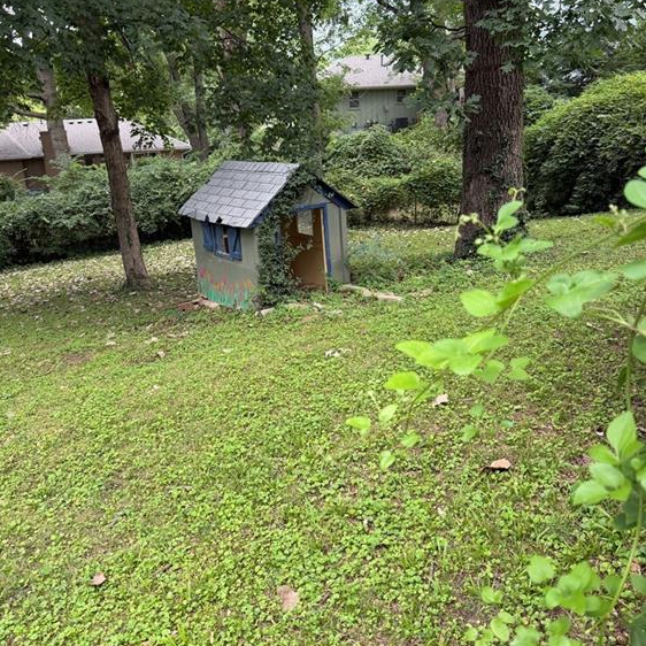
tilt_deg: -12.1
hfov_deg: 55.6
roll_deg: +4.6
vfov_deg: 55.5
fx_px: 612
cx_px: 324
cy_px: 283
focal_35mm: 29
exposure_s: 1/121
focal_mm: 6.76
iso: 100
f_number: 1.78
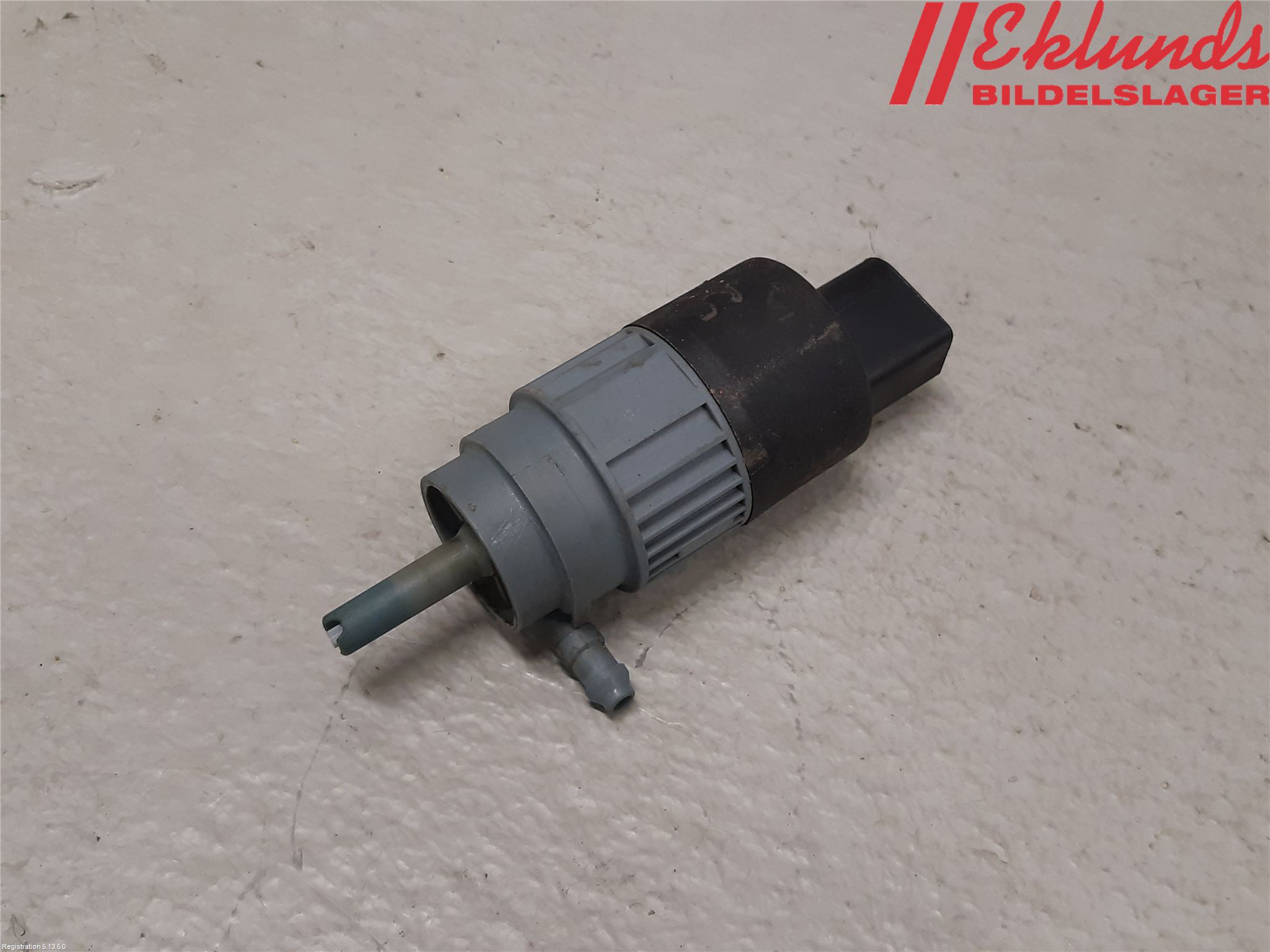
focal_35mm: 26
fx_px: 954
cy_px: 476
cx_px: 635
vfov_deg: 53.1
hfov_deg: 67.3
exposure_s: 1/50
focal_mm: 3.93
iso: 100
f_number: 1.7
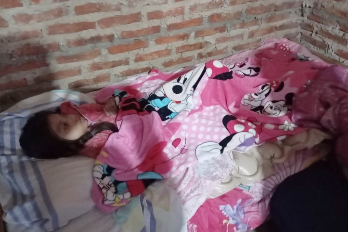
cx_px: 173
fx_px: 290
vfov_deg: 43.6
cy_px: 114
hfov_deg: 61.9
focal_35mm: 30
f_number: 1.8
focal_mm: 4.27
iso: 8350
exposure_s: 1/14.3
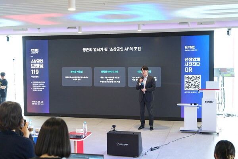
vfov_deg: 28.1
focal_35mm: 48
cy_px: 80
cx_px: 119
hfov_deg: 41.1
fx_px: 317
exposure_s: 1/60
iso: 800
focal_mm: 48
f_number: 4
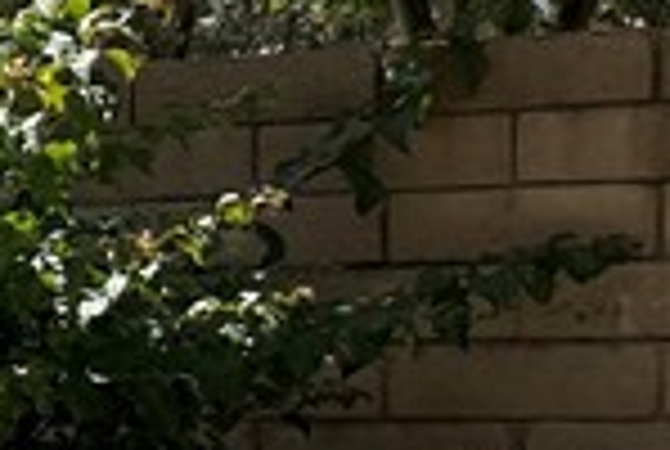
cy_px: 302
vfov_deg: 8.1
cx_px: -1628
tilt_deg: +4.2
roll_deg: -0.2
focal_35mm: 171
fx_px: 3189
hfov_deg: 8.7
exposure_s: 1/4762
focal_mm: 6.86
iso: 80
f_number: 1.78
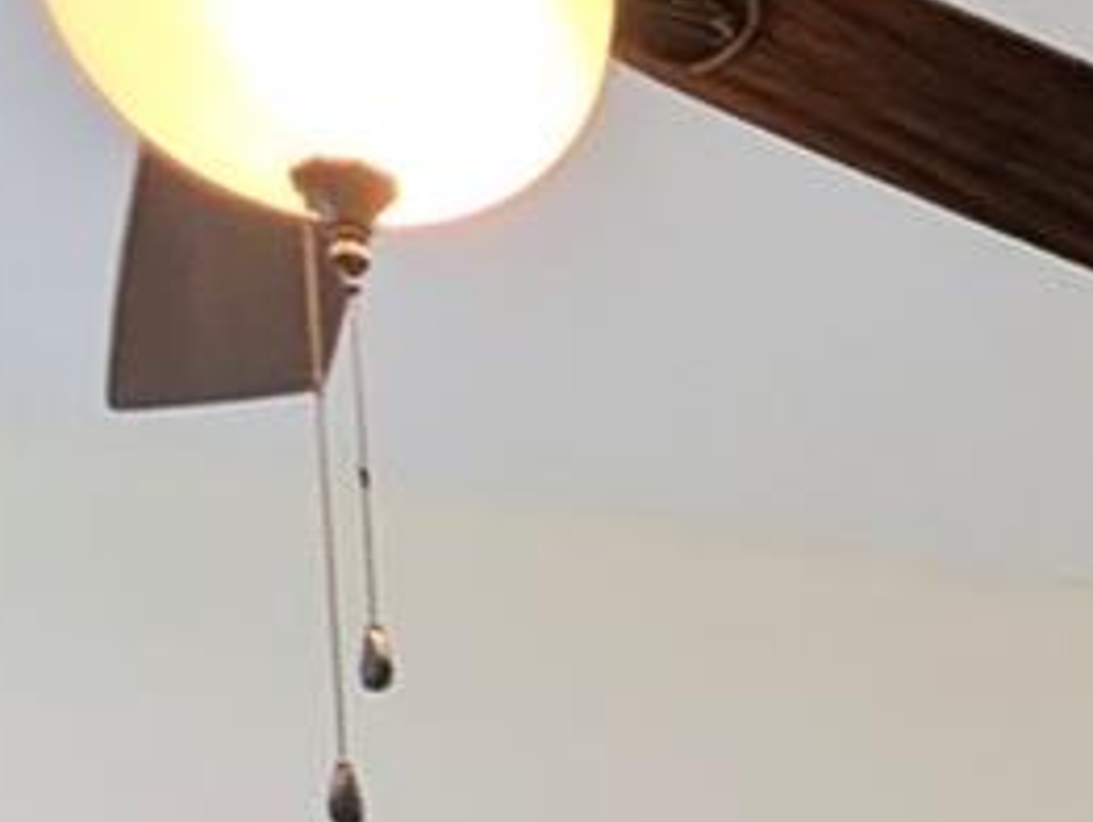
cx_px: 1460
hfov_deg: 23.3
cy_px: 1460
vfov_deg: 16.9
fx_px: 2307
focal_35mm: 73
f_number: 1.7
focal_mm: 2.02
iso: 75
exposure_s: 1/120
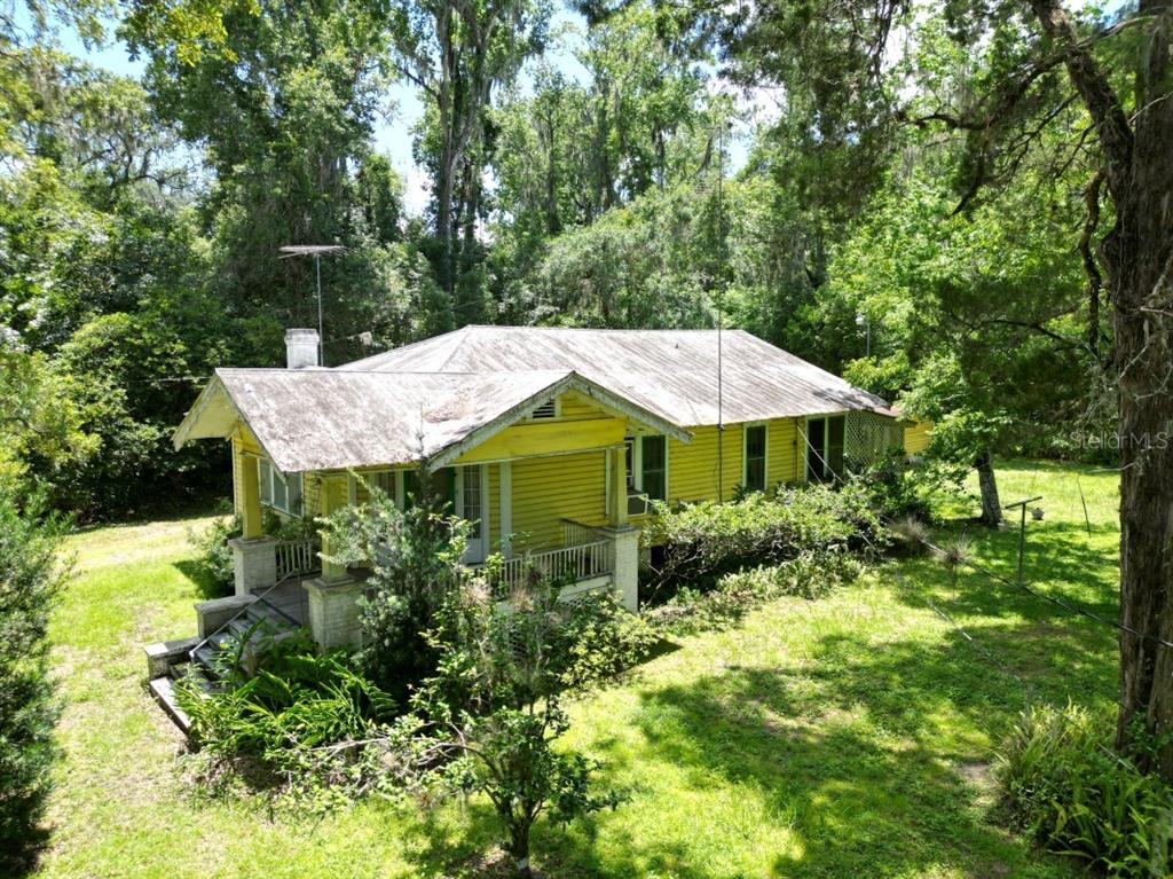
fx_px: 813
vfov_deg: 56.8
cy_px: 440
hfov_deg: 71.6
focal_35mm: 24
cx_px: 586
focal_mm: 6.72
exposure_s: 1/1000
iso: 110
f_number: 1.7
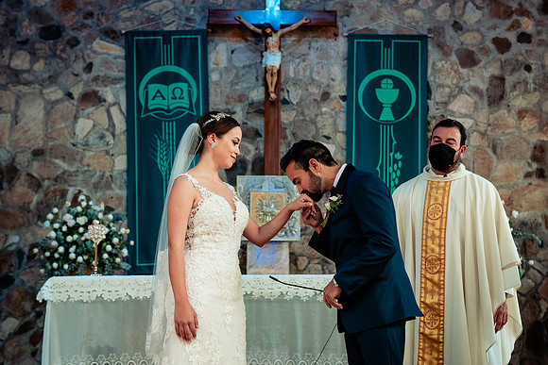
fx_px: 869
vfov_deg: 23.8
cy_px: 172
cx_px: 276
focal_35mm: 57
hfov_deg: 35.0
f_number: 4
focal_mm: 52
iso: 1600
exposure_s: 1/320
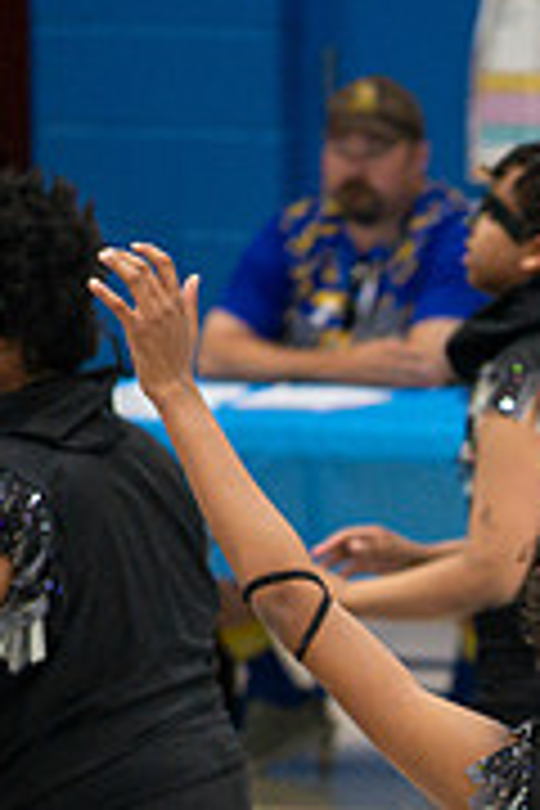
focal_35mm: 768
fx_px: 17279
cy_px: 1034
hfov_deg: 1.8
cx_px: 647
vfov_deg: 2.7
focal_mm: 200
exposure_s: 1/500
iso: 4000
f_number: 4
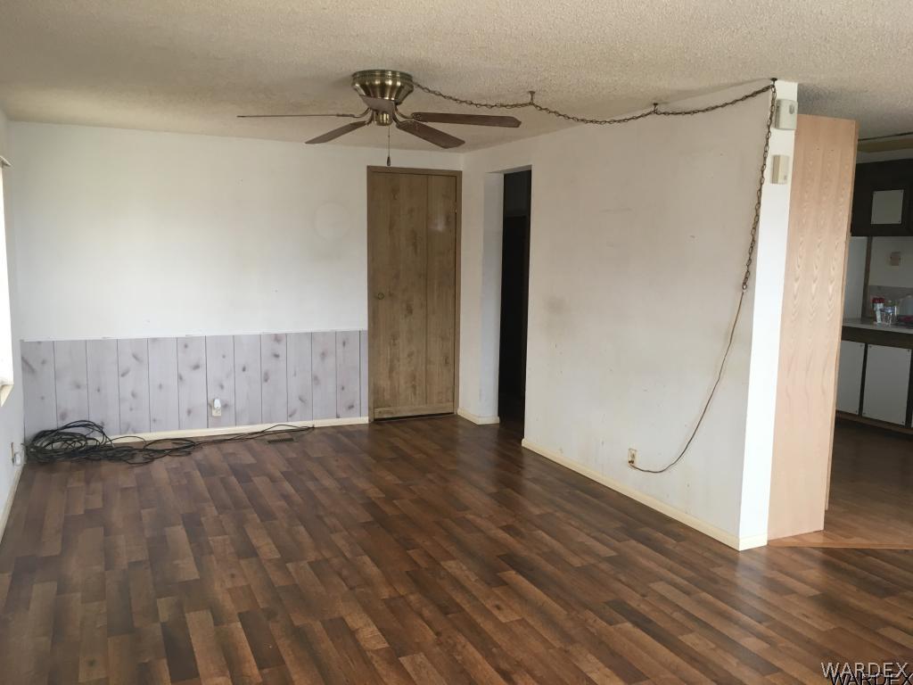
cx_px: 456
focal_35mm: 29
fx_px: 765
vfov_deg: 48.2
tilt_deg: -7.8
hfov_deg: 61.7
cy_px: 342
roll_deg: -0.4
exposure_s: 1/30
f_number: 2.2
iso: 80
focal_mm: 4.15
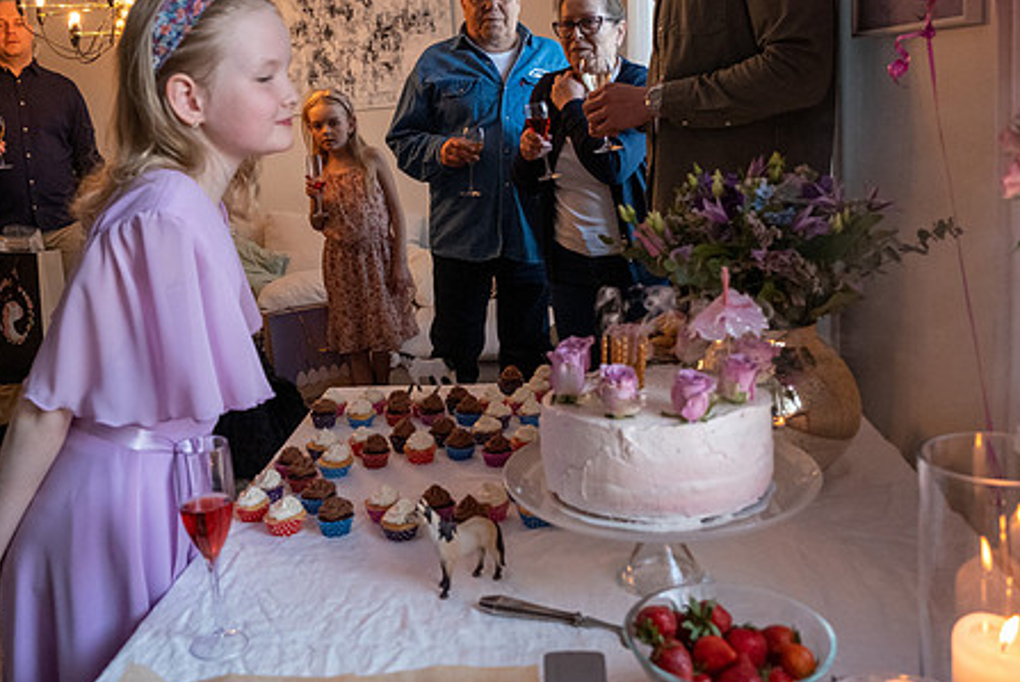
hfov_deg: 54.2
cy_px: 257
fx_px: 993
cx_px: 447
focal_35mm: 35
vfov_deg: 37.7
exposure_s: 1/125
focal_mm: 17.7
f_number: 4
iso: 2500
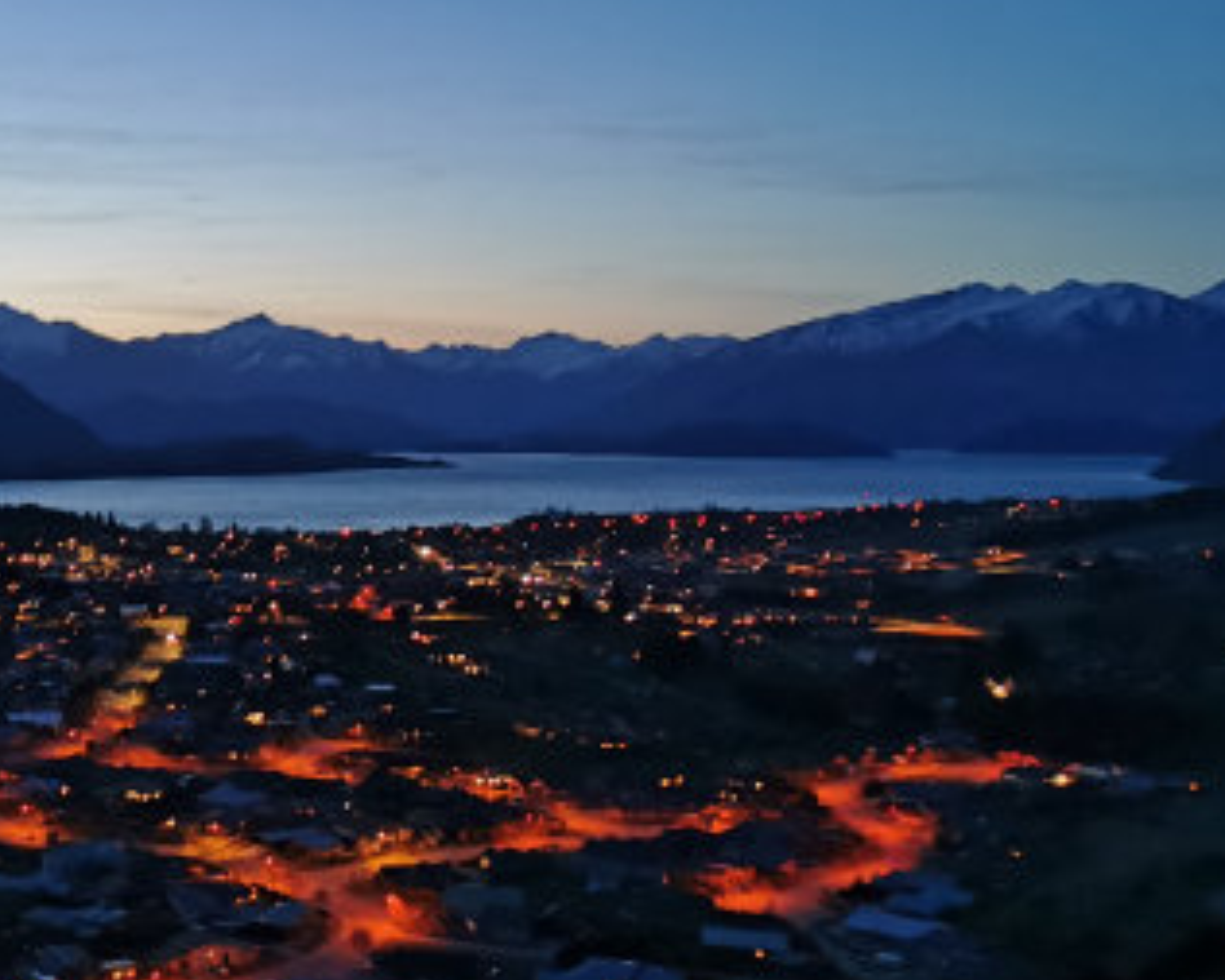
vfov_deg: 29.5
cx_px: 236
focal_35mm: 51
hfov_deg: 35.4
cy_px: 347
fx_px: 1850
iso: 1000
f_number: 1.8
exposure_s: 4
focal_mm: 5.58
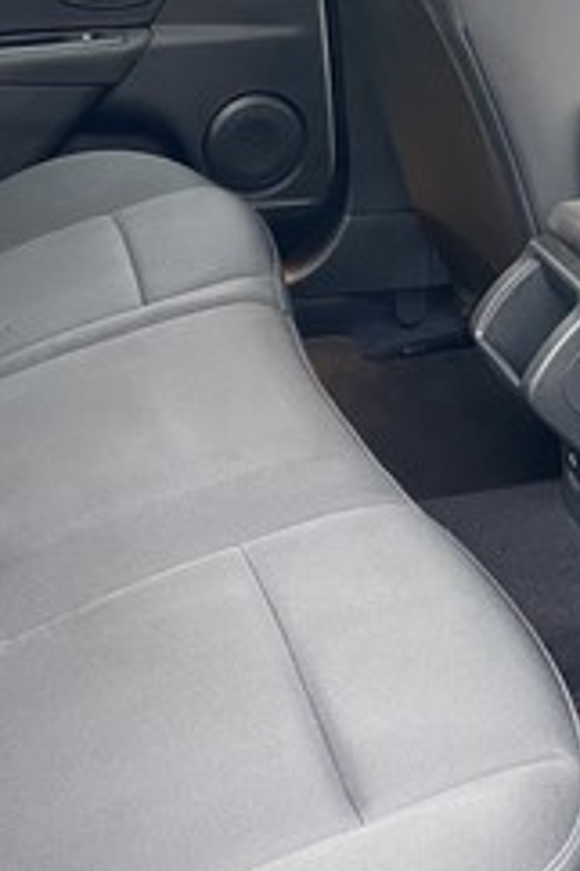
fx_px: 1379
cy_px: 315
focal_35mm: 57
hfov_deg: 23.7
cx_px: 220
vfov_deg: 34.8
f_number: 1.8
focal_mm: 4.25
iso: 500
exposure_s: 1/48
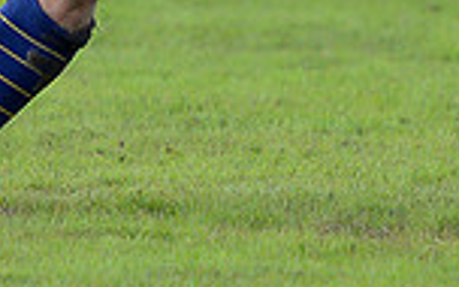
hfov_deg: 2.0
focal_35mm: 1047
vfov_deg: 1.3
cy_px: -267
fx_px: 13097
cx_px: 45
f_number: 4
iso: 640
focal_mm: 270
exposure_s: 1/500
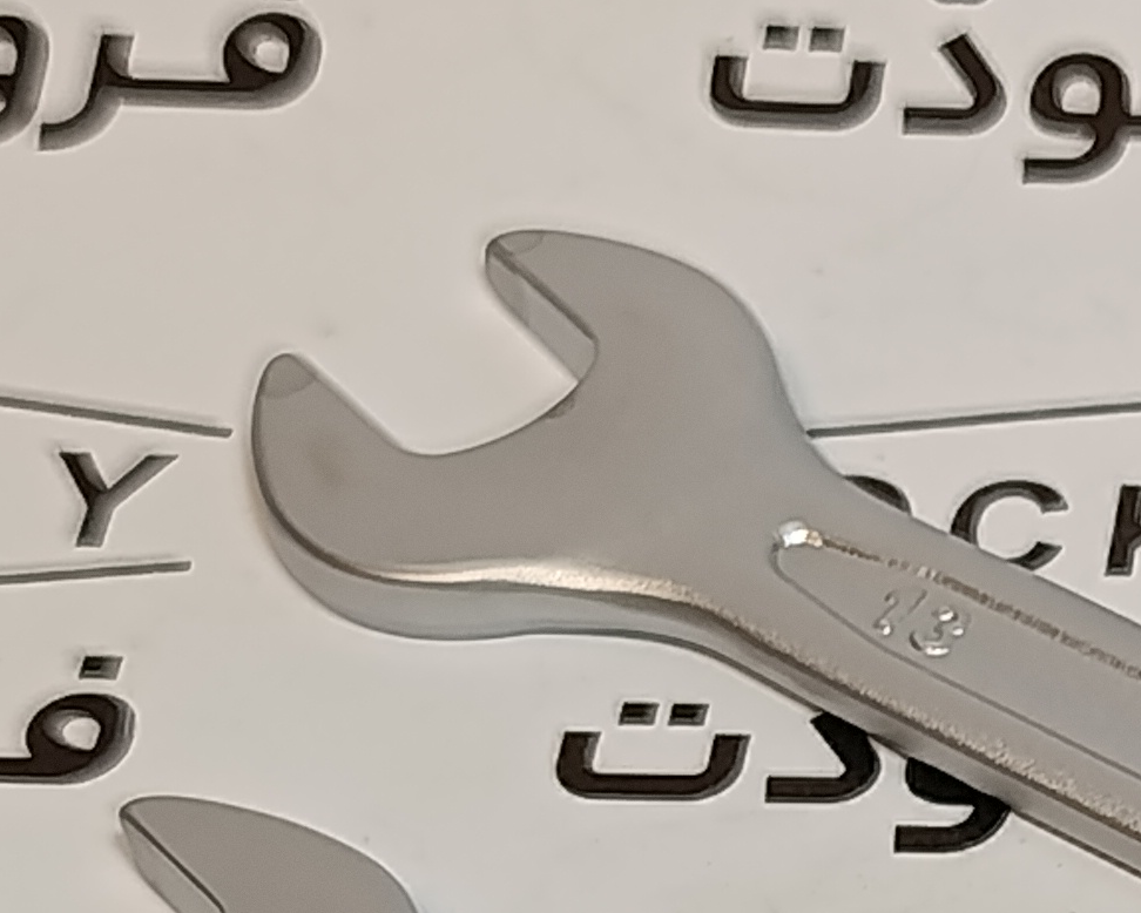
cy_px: 1433
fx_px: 5404
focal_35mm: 160
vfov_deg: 9.4
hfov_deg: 11.8
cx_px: 1443
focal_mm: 6.11
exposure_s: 1/100
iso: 149
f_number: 1.65
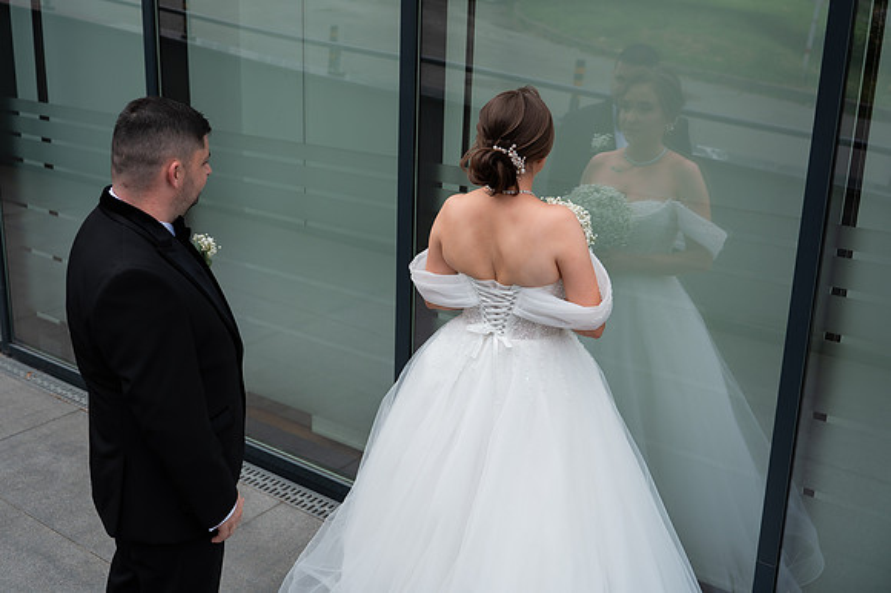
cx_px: 378
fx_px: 968
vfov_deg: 34.0
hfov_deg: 49.3
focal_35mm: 39
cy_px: 252
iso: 200
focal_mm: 34
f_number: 3.5
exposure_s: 1/800
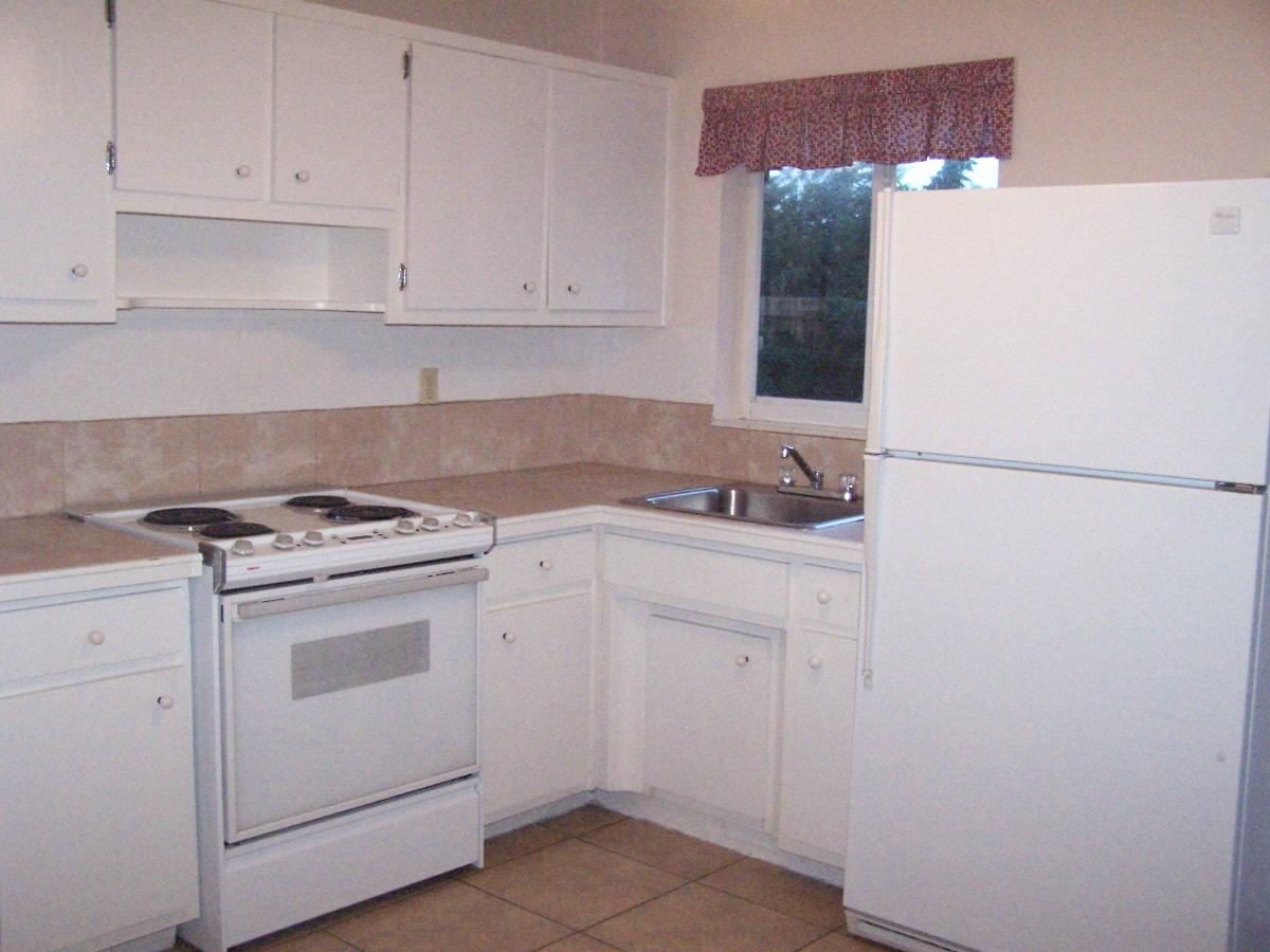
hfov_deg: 49.0
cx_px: 635
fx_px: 1394
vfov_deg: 37.7
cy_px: 476
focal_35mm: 38
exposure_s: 1/60
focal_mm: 6.3
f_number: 2.8
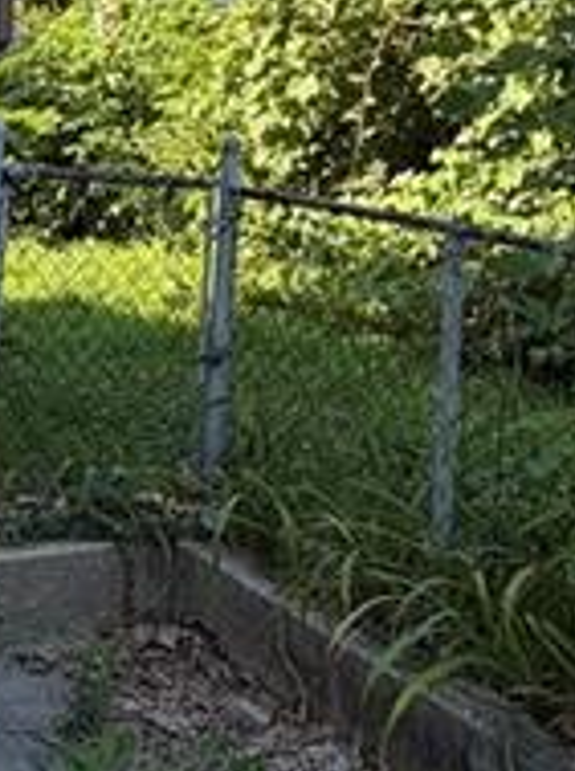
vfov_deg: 33.5
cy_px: 253
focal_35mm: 57
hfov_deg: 24.4
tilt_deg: -1.2
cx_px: 4
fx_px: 1267
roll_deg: +1.8
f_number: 2.2
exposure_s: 1/351
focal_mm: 2.22
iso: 50
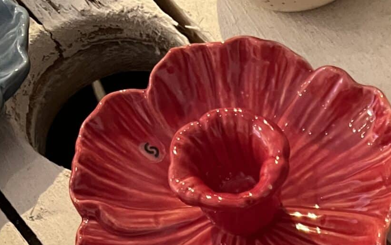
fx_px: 917
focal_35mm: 86
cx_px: 419
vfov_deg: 12.9
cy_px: 511
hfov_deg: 22.8
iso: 400
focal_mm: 5.7
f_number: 1.5
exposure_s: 1/33
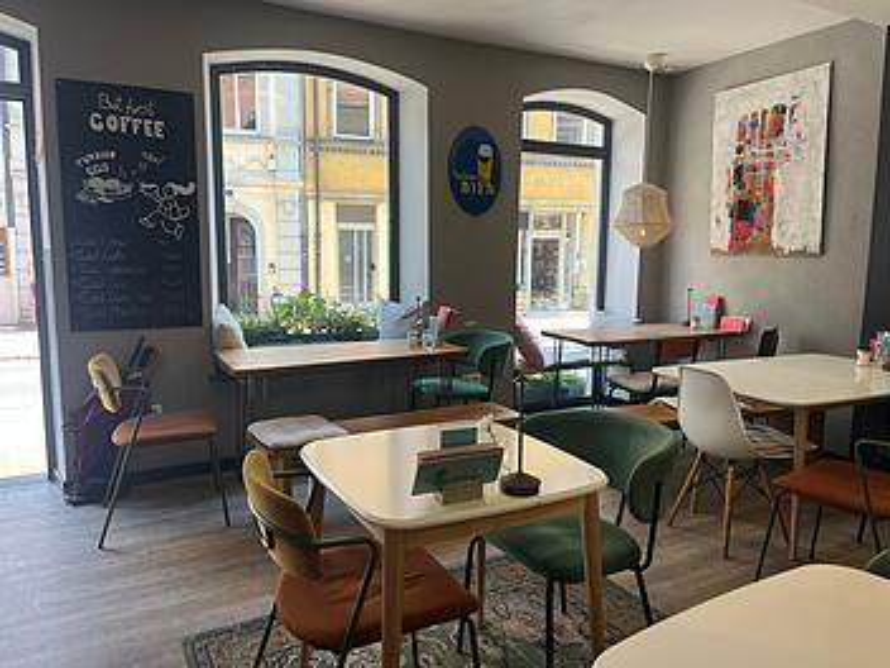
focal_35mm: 26
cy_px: 334
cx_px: 445
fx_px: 668
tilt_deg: -8.4
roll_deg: -0.5
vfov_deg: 53.1
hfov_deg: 67.3
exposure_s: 1/100
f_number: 1.6
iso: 40
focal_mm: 5.1
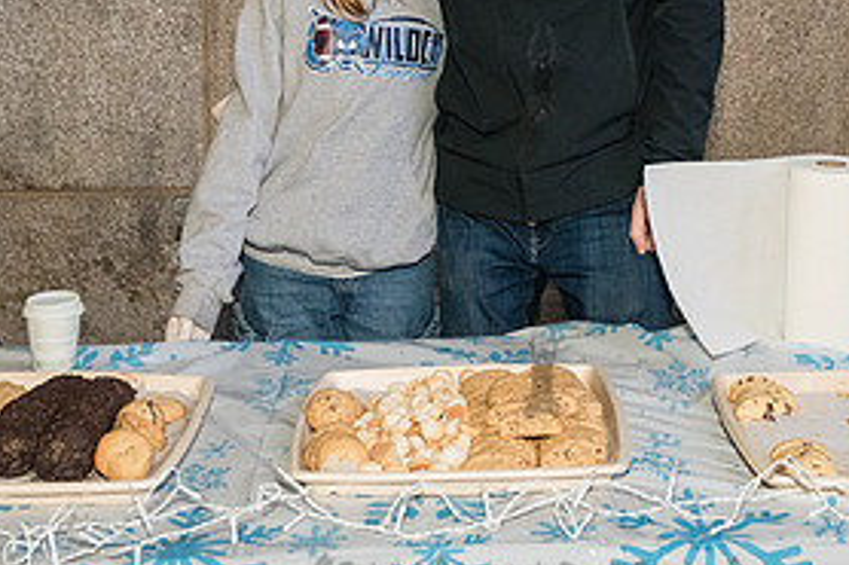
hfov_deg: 30.0
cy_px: -4
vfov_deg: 19.7
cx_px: 495
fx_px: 1579
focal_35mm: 67
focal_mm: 26
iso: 4000
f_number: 3.5
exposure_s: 1/160
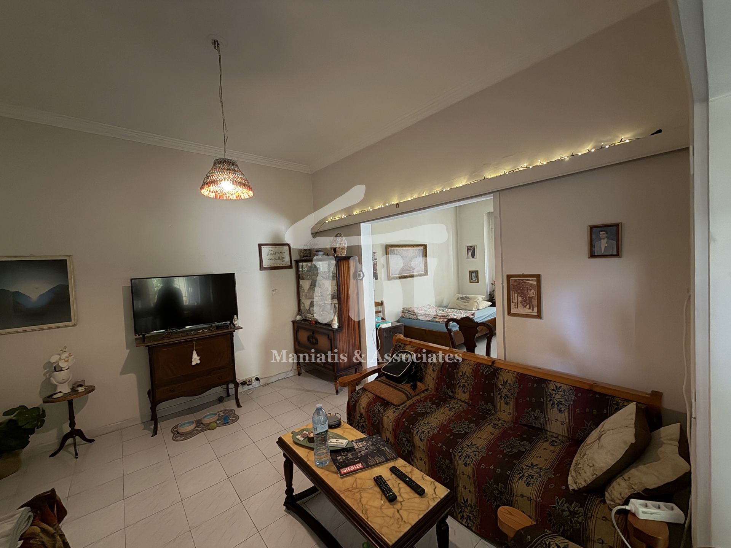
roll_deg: +1.6
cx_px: 366
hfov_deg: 102.1
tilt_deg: -2.6
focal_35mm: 14
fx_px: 296
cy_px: 274
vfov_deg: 85.7
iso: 640
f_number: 2.2
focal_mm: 2.22
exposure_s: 1/16
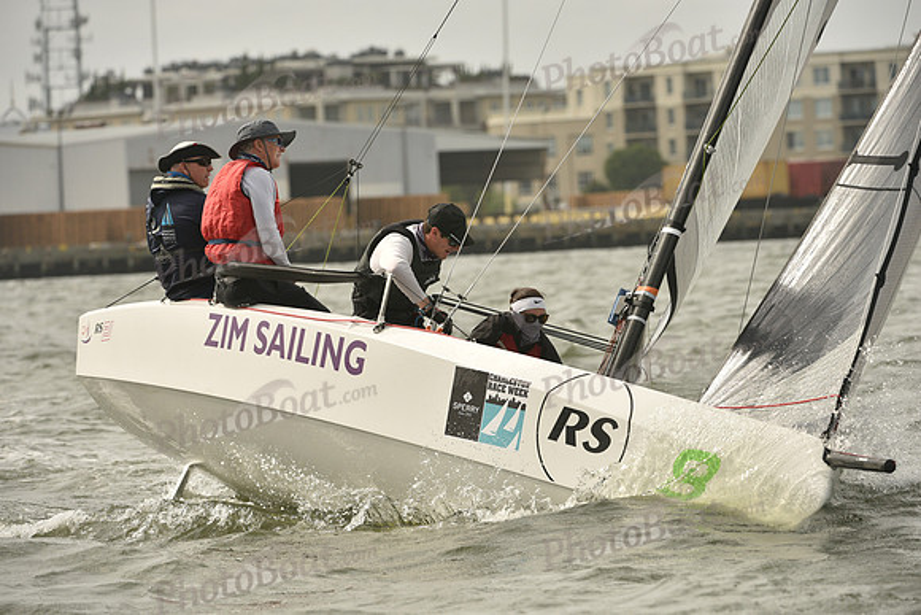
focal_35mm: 280
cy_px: 308
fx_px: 7165
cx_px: 460
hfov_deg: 7.4
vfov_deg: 4.9
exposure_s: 1/1250
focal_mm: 280
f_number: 7.1
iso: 320
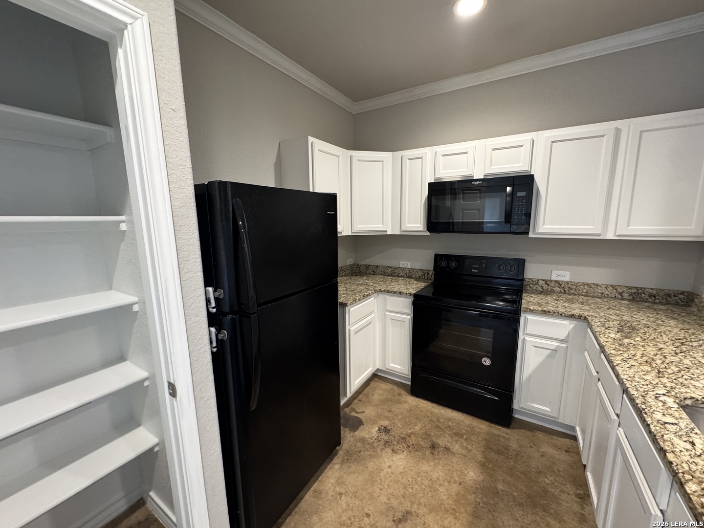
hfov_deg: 102.1
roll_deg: +0.6
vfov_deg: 85.7
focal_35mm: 14
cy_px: 264
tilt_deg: -9.3
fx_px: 285
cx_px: 352
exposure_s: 1/60
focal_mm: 2.22
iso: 400
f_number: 2.2
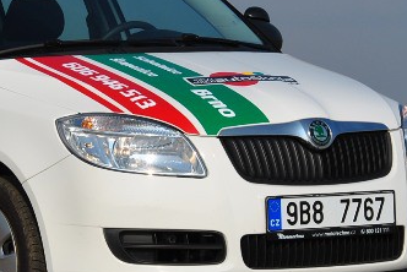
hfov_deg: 10.9
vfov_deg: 7.3
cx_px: 38
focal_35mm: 188
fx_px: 2127
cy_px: 87
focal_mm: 52
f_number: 10
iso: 100
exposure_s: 1/320
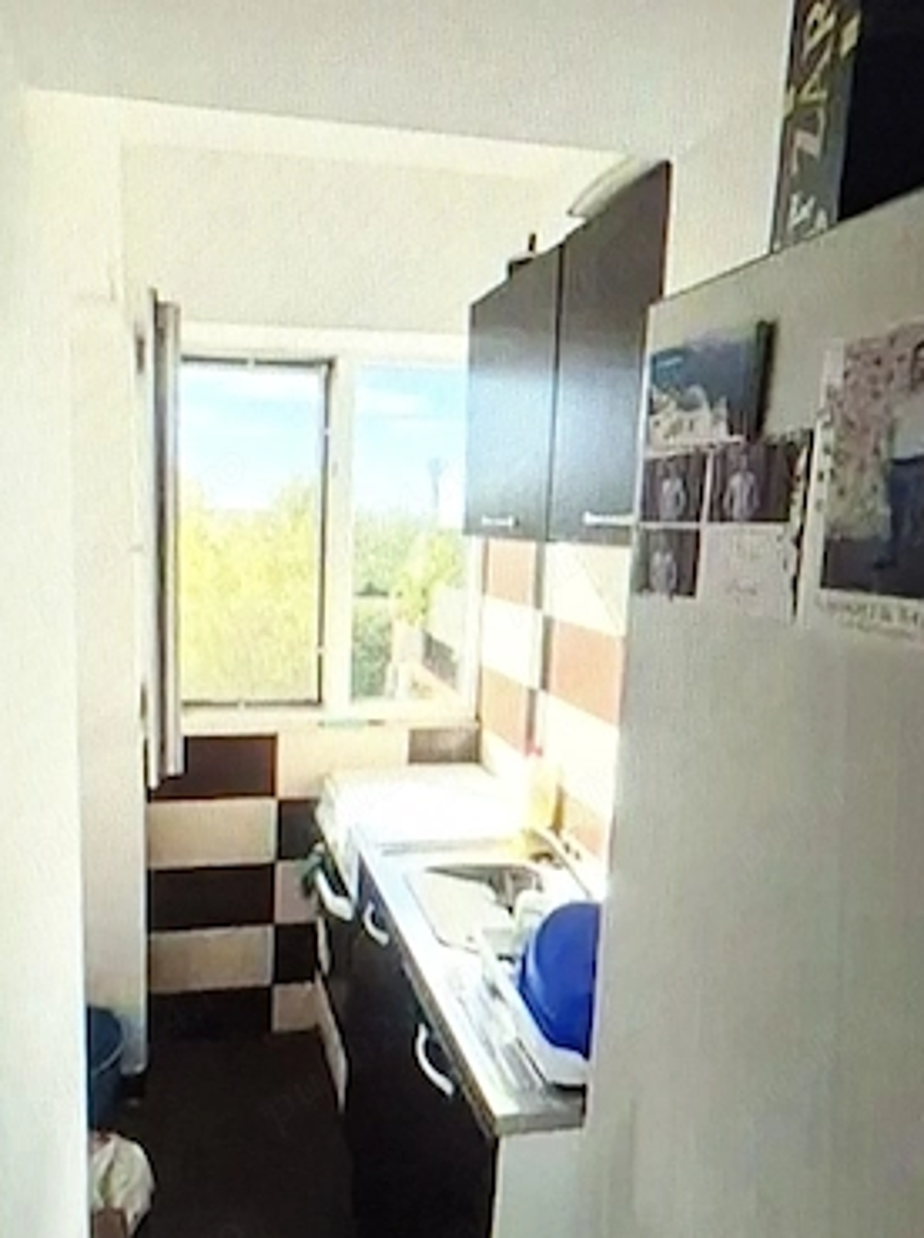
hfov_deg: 54.7
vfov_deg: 69.5
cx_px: 489
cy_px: 592
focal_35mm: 25
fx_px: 893
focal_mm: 5.54
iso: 200
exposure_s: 1/100
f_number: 1.8
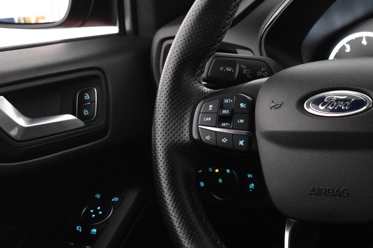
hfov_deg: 20.6
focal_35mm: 97
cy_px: 104
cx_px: 333
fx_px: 1005
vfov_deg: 14.1
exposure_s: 1/40
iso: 3200
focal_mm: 30
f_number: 4.2
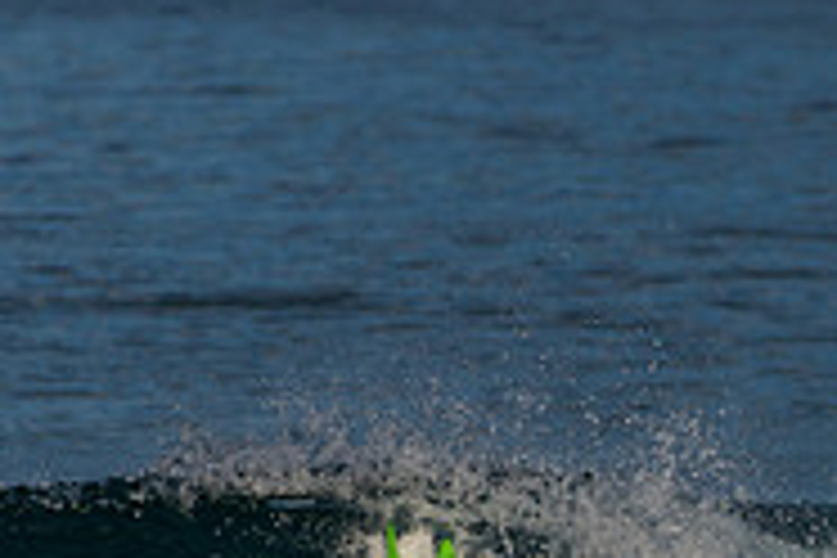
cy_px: 789
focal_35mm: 1915
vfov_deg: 0.7
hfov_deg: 1.1
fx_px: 44520
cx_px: 729
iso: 110
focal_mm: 500
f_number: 5.6
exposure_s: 1/2000
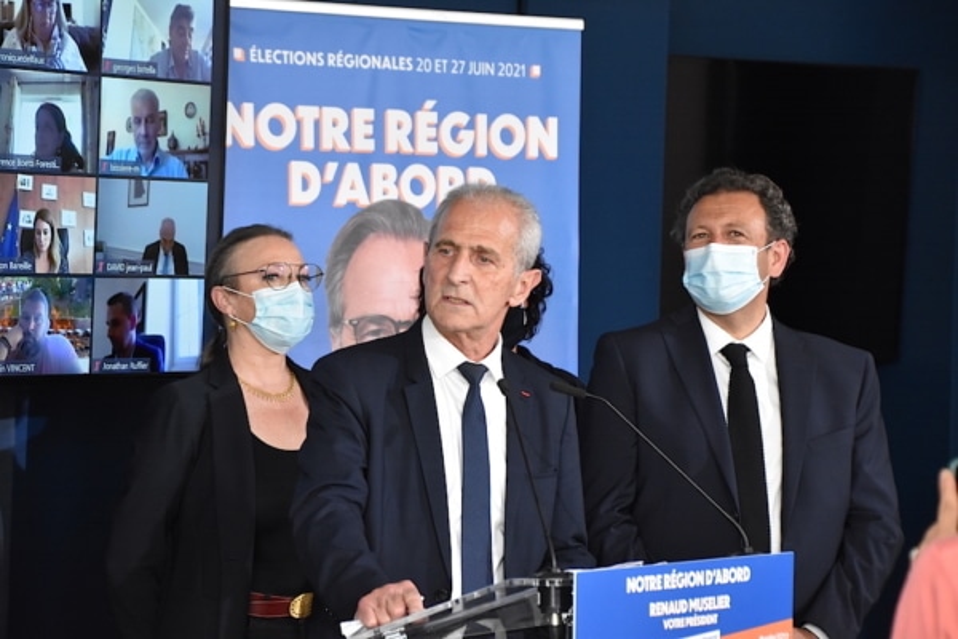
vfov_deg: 8.7
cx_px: 479
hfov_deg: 13.0
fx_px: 4191
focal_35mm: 158
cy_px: 320
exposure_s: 1/160
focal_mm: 105
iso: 2200
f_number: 5.6
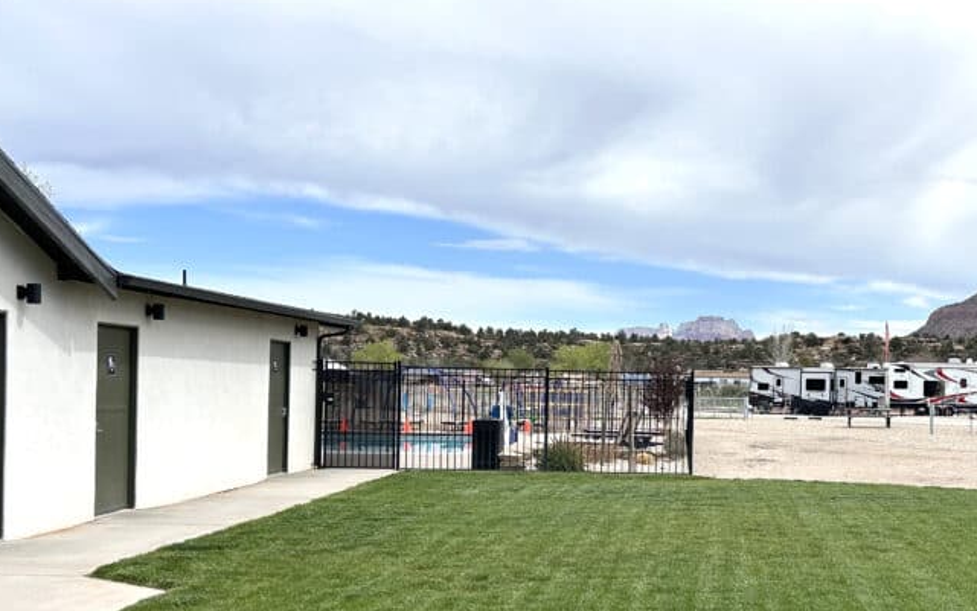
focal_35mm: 44
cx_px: 721
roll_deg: -0.6
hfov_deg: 43.9
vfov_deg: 29.1
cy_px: 393
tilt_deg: -1.3
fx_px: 1172
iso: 50
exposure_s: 1/6579
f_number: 1.5
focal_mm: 5.7
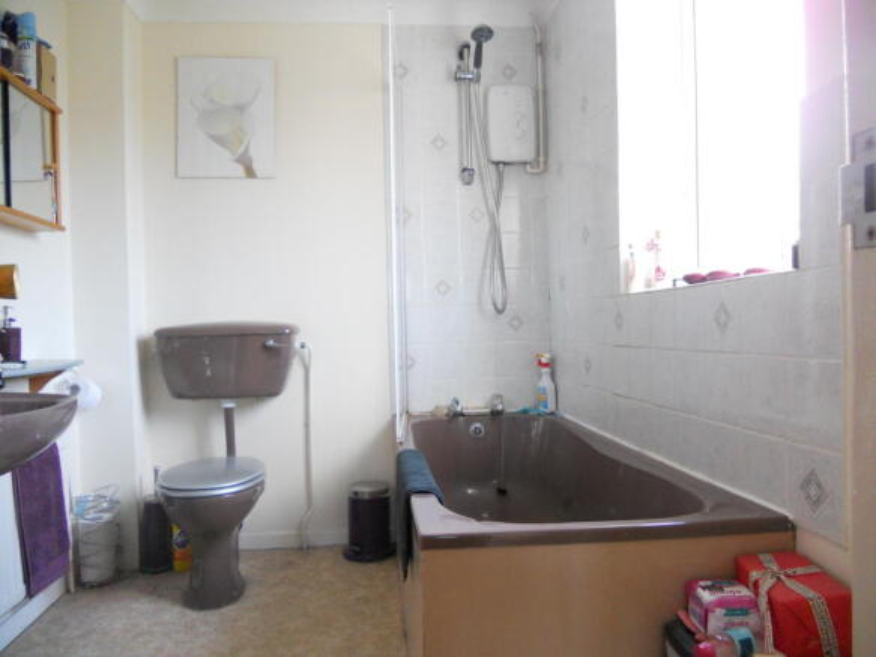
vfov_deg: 51.3
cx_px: 438
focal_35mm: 27
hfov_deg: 65.3
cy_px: 328
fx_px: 683
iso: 400
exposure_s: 1/40
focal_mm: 4.9
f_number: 3.2
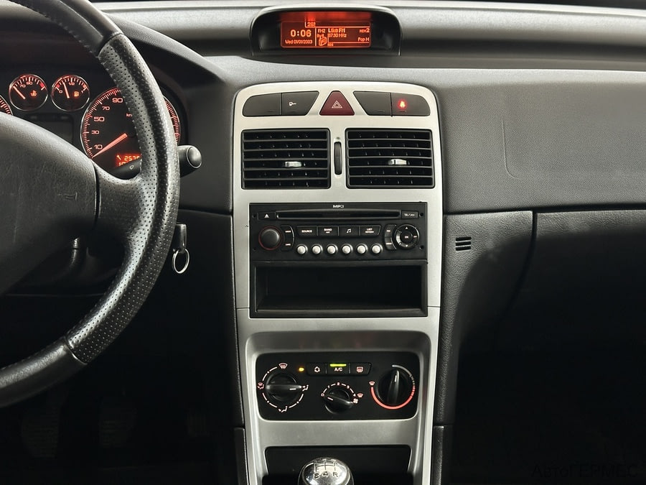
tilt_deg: -20.6
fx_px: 896
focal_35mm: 48
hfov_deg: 39.7
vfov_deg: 30.3
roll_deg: -0.7
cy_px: 242
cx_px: 323
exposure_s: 1/33
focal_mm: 6.86
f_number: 1.78
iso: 250
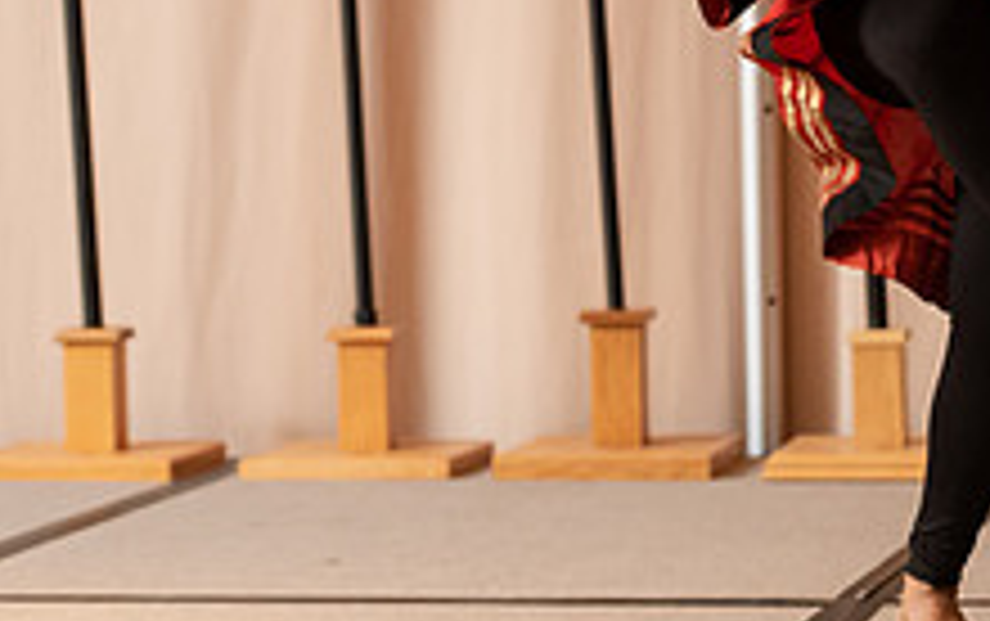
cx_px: 976
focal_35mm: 188
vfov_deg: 7.0
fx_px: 5078
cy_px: -11
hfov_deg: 11.0
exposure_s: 1/160
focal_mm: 70
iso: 2500
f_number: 3.5
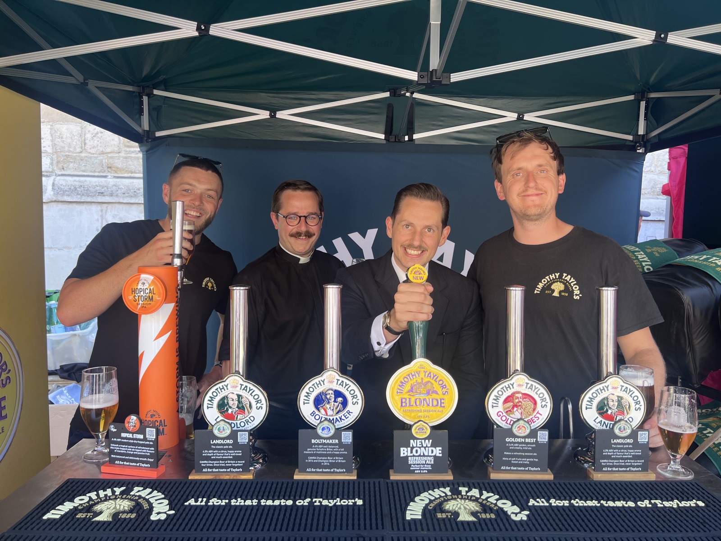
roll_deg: -1.3
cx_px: 360
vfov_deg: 53.1
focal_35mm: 26
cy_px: 270
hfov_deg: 67.3
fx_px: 542
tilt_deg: -4.3
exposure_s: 1/121
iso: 40
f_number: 1.5
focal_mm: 5.7
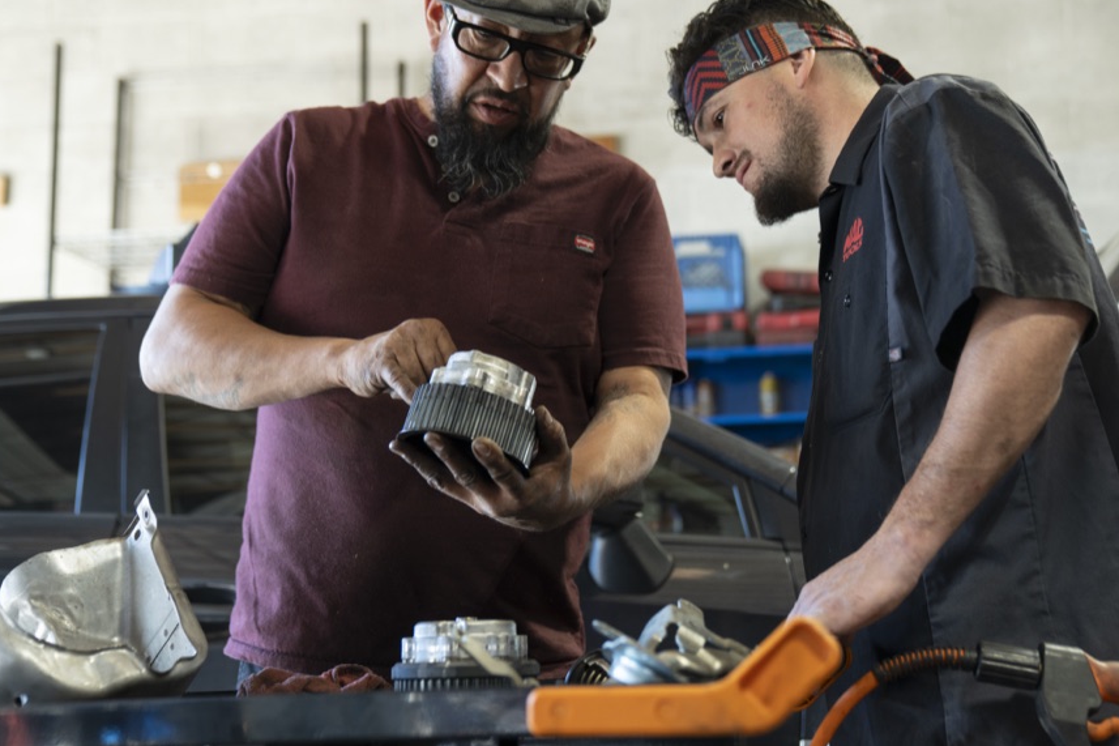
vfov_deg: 27.5
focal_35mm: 49
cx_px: 645
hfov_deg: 40.2
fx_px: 1523
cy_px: 350
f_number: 2.8
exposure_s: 1/80
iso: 400
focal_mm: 42
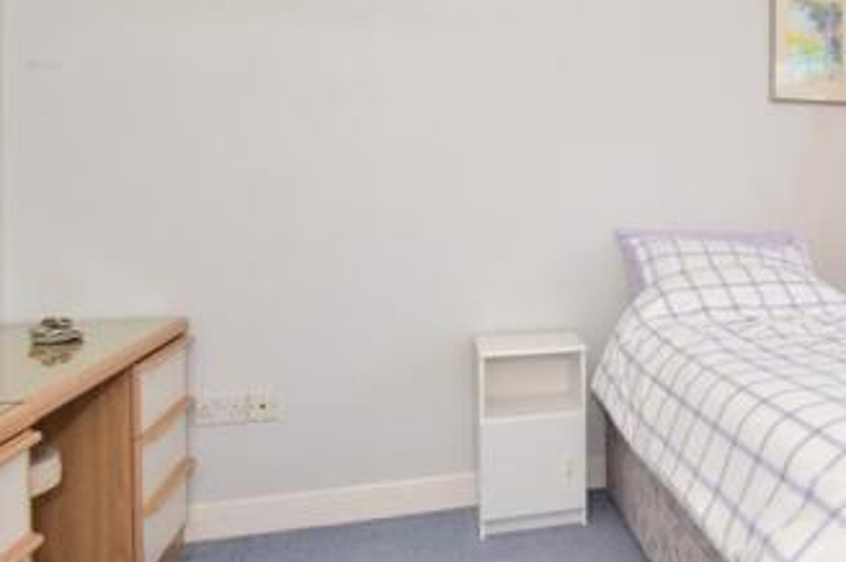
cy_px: 184
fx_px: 704
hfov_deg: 56.5
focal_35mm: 30
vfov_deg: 42.9
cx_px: 702
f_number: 10
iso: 400
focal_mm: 10
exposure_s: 1/200
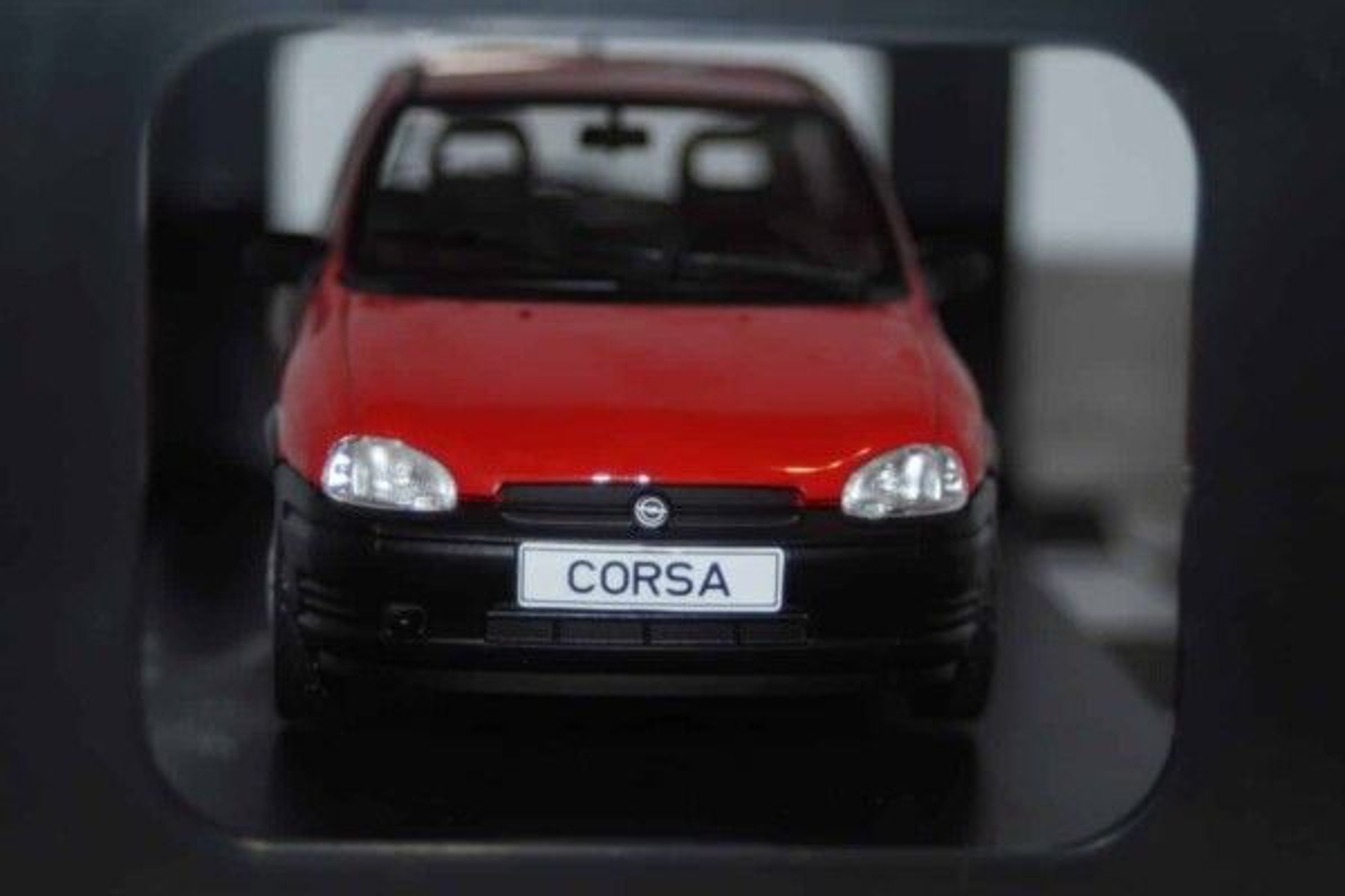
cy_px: 448
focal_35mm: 105
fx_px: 3923
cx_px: 672
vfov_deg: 13.0
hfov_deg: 19.5
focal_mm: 70
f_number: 5.6
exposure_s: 1/60
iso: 200
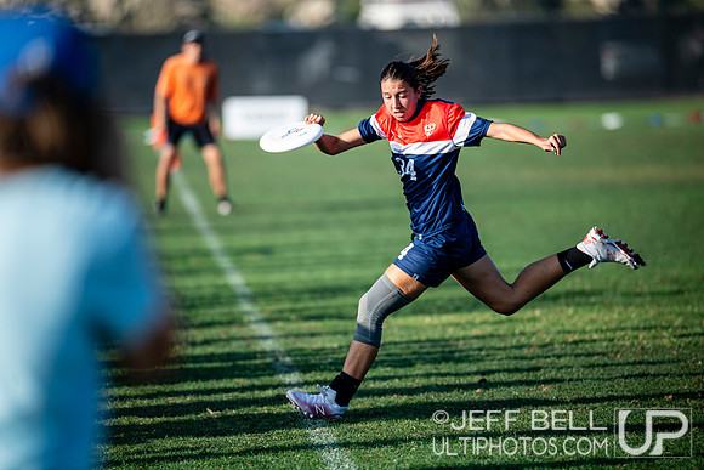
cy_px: 235
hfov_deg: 6.9
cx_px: 352
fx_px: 5868
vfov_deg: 4.6
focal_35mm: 300
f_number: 3.2
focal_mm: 300
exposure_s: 1/1600
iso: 200
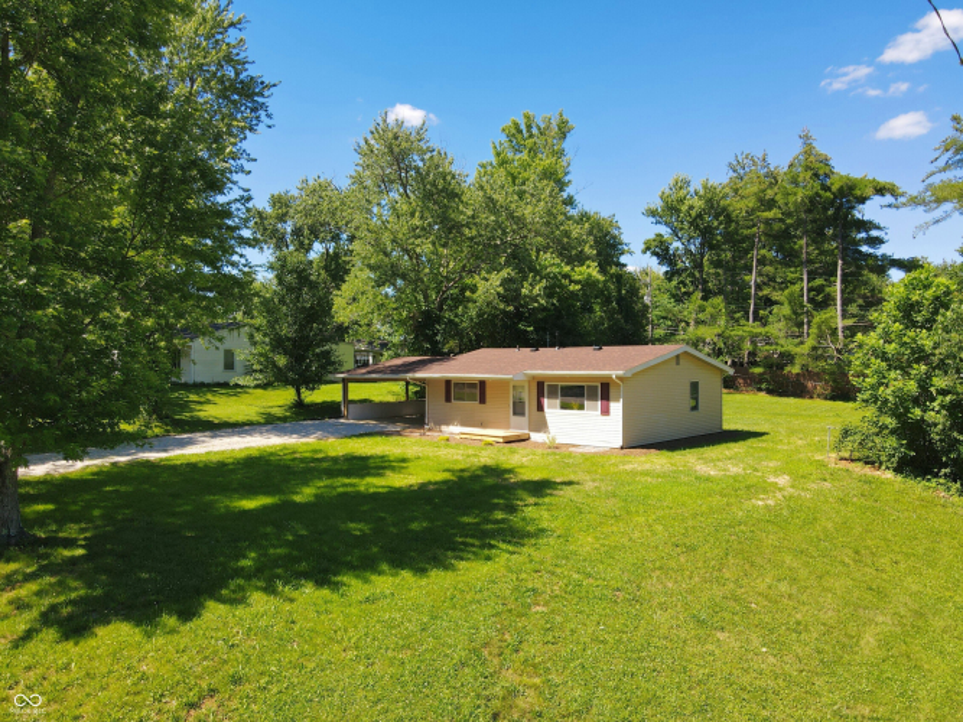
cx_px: 482
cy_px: 361
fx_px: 668
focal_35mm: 24
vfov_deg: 56.8
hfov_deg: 71.6
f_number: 2.8
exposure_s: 1/320
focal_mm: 4.5
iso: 100
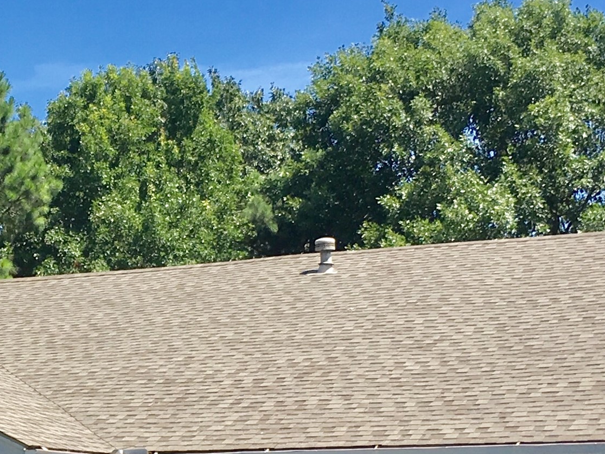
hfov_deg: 18.3
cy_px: 411
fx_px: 1818
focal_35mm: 104
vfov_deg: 14.1
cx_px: -31
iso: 25
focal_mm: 4.15
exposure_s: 1/1040
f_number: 2.2
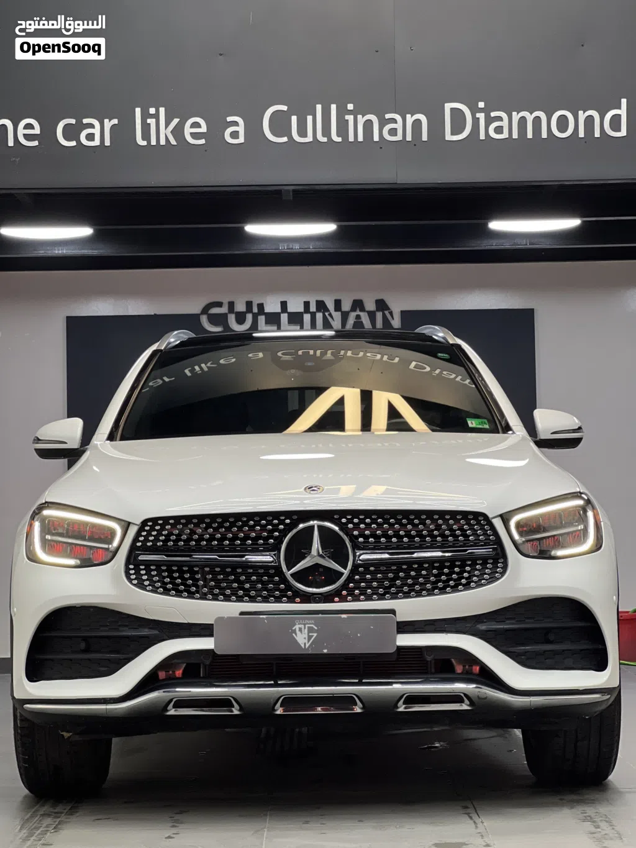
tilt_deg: +3.7
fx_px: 1886
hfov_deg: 19.1
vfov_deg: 25.3
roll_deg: +0.7
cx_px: 318
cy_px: 424
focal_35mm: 77
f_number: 2.8
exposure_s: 1/100
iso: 200
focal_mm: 9
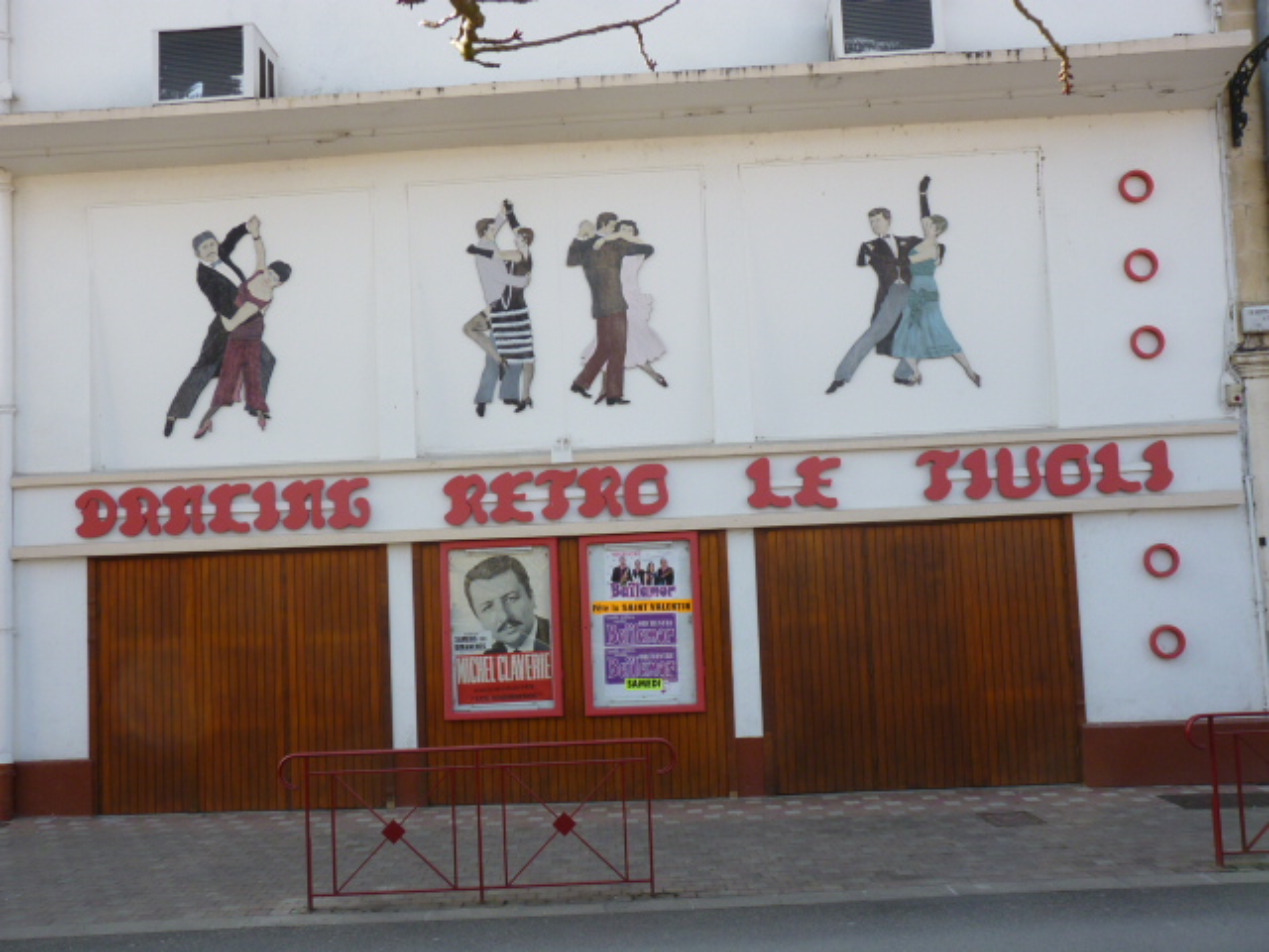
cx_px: 634
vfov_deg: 41.8
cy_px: 476
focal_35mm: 34
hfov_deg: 54.0
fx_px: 1246
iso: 125
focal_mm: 6
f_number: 3
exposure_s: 1/500
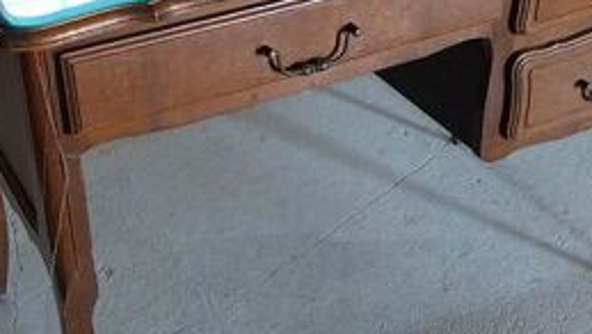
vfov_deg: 17.2
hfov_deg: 30.1
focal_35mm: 70
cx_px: 315
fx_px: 1099
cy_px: 103
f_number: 1.8
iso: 400
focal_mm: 4
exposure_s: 1/25
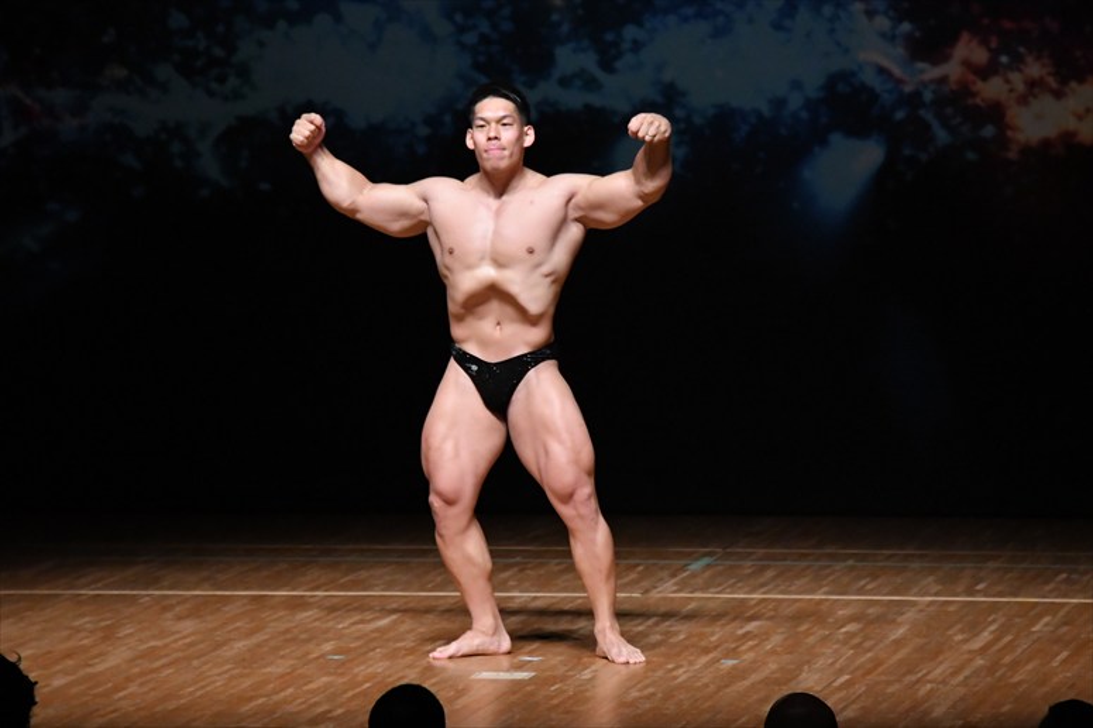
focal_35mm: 255
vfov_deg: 5.4
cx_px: 546
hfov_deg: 8.1
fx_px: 7738
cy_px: 364
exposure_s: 1/400
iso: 5000
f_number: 5.6
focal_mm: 170
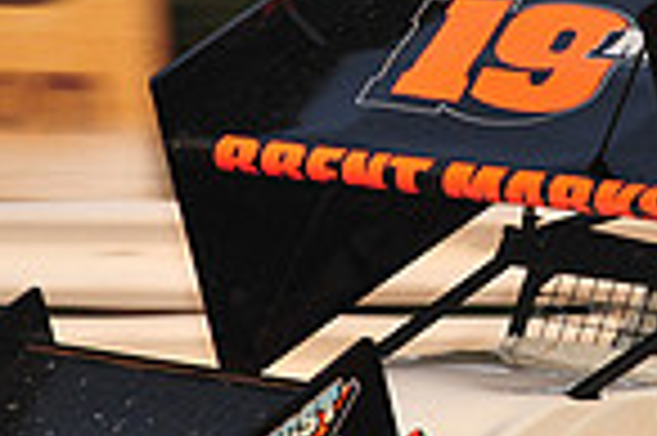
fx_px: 14529
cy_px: 153
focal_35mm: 797
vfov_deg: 1.7
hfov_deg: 2.6
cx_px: 598
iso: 1000
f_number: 8
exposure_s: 1/320
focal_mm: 200
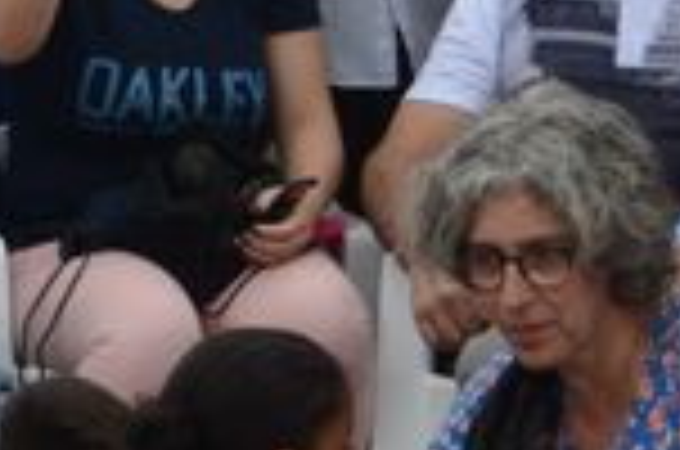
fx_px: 4505
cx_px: 455
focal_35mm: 239
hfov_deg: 8.6
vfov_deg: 5.6
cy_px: -502
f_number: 6.3
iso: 100
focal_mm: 32
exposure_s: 1/160
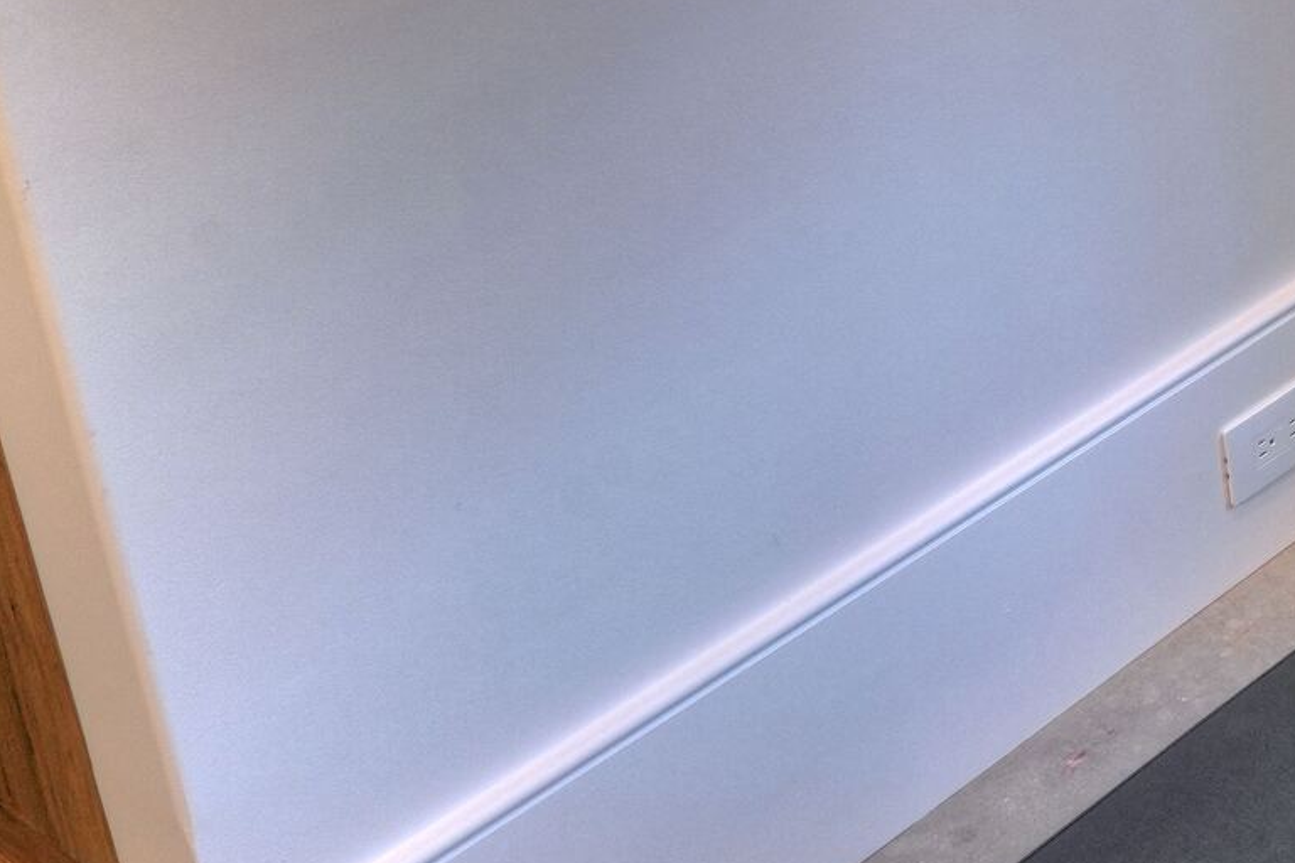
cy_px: -420
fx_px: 2590
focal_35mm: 72
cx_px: 2153
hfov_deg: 21.4
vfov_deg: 17.1
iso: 200
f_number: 10
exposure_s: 1/30
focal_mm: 18
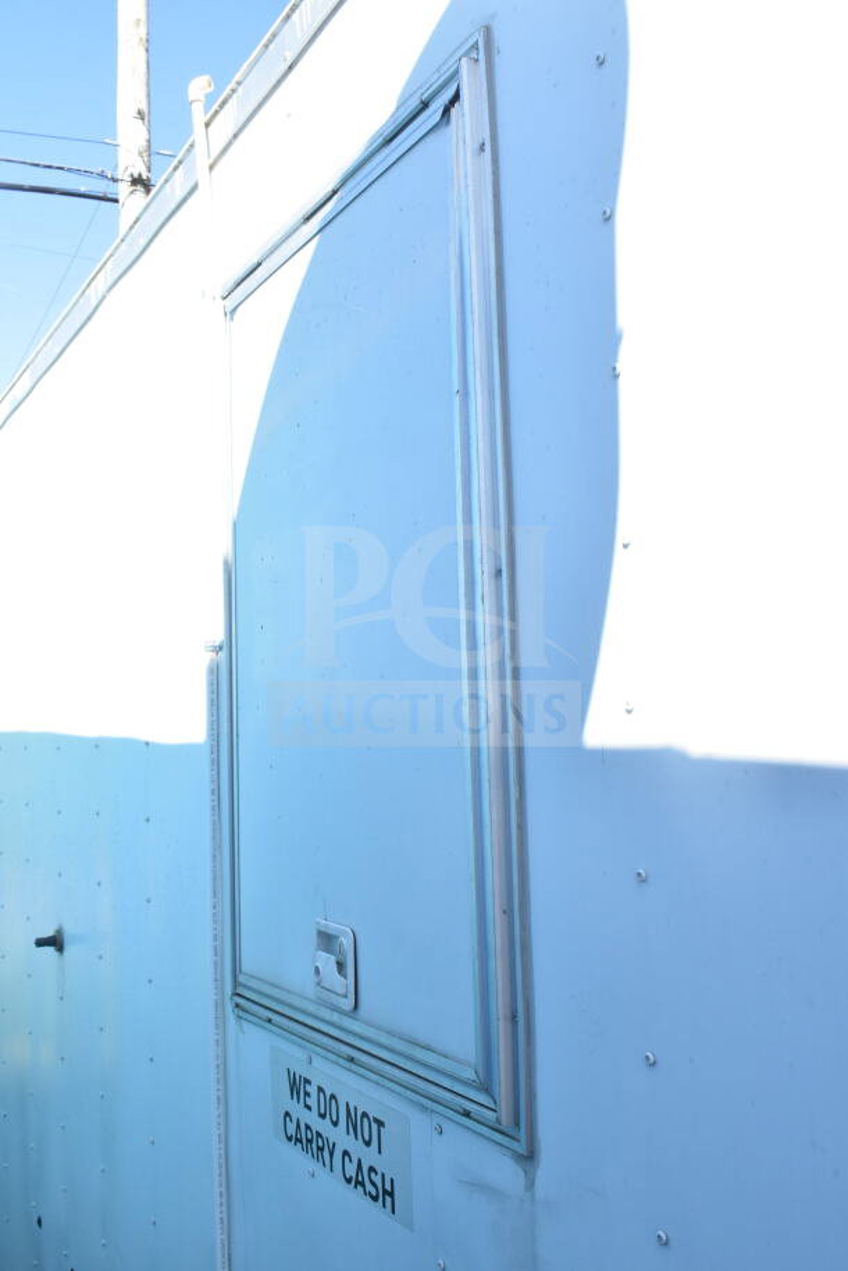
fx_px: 1218
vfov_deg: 55.1
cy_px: 636
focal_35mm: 34
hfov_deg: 38.4
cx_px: 424
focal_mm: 23
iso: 1600
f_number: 11
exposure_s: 1/500
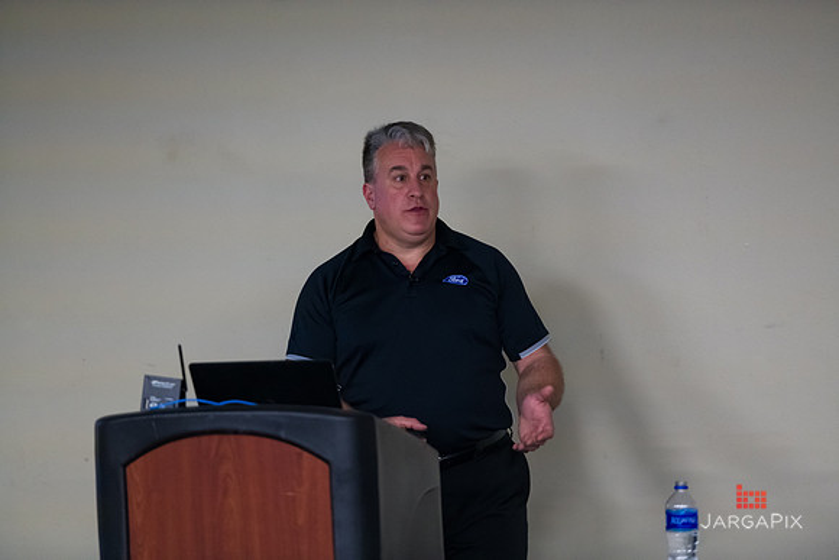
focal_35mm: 185
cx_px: 420
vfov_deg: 7.4
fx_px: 4312
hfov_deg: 11.1
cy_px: 280
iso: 3200
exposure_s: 1/200
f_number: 3.2
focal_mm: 185
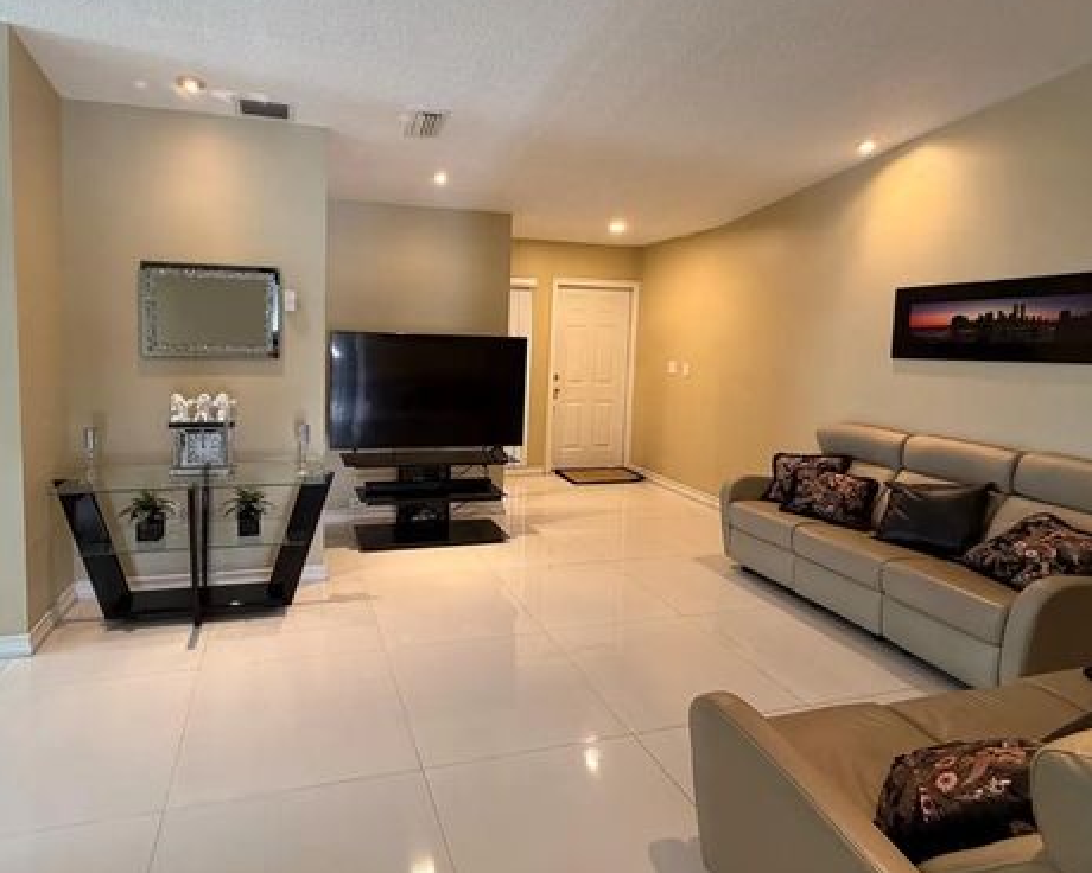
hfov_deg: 82.6
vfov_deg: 70.6
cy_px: 387
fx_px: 614
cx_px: 453
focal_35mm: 19
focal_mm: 2.22
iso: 320
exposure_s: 1/60
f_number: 2.2
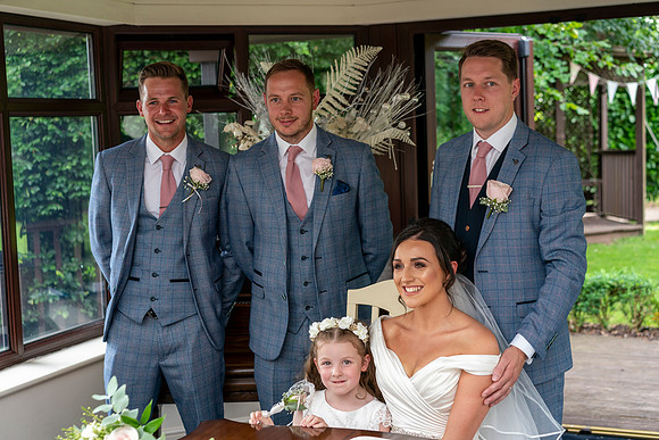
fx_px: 1007
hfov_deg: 36.2
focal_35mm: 55
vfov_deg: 24.6
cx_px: 330
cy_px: 220
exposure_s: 1/160
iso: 320
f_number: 4
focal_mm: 55
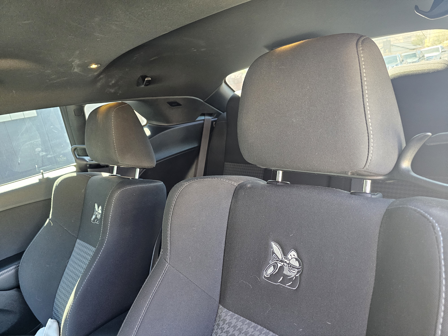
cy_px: 168
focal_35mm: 23
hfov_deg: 73.9
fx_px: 298
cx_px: 224
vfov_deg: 58.9
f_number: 1.7
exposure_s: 1/120
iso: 1000
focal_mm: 6.3
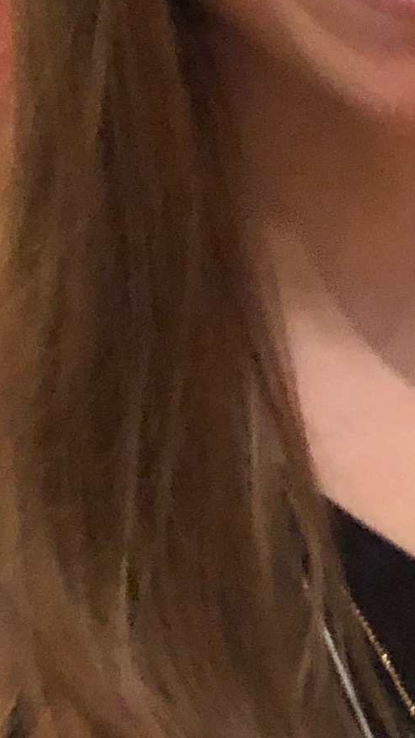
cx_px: 1456
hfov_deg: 7.2
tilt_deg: -11.7
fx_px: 2718
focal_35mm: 139
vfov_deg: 15.4
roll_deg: +1.1
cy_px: 198
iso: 125
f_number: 1.8
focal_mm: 3.99
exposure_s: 1/4
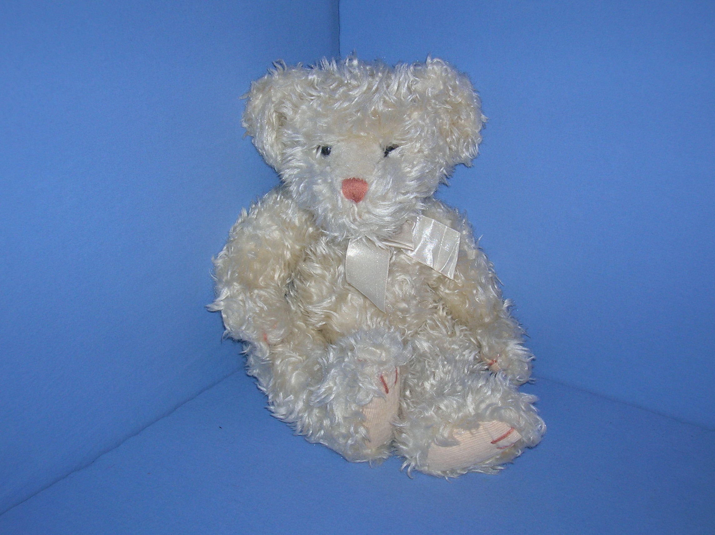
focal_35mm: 50
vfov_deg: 29.1
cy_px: 268
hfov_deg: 38.2
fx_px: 1032
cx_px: 358
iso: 50
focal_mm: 8.4
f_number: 3.3
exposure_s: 1/60.1
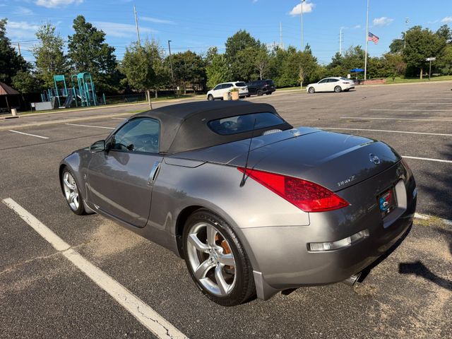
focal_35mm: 24
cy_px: 170
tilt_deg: -14.2
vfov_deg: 56.8
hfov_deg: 71.6
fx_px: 313
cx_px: 226
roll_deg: +4.3
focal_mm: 6.76
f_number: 1.78
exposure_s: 1/4975
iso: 100
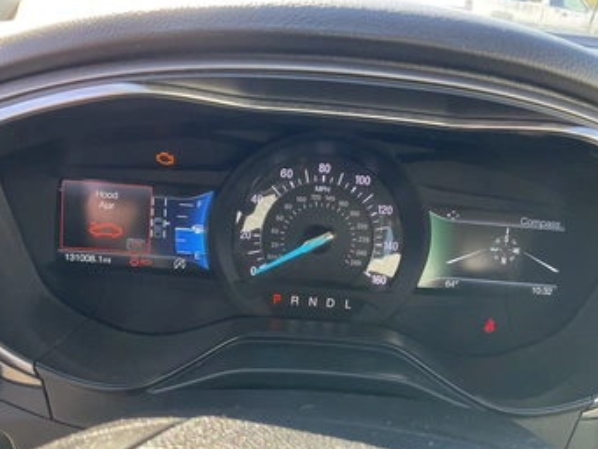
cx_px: 309
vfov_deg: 41.7
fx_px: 588
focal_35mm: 34
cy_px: 258
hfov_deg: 53.9
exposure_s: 1/102
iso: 64
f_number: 1.8
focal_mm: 3
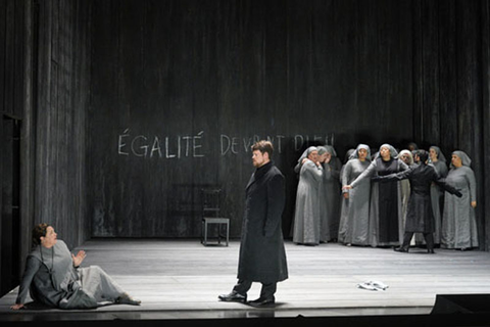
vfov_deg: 19.5
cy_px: 164
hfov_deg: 28.8
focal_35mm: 70
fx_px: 953
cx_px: 245
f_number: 4.5
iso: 5000
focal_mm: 70
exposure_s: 1/200
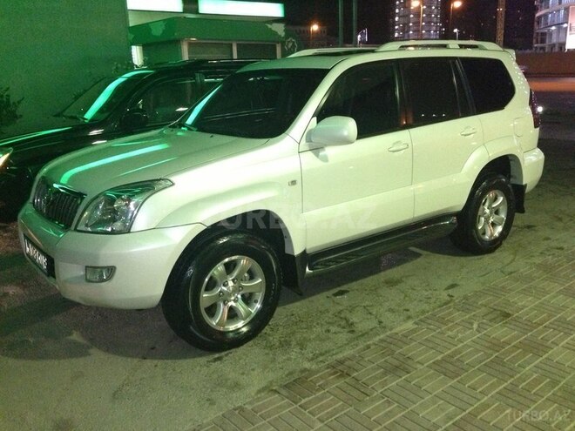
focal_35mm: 33
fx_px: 548
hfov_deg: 55.4
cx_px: 288
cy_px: 216
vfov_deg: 42.9
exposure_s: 1/16
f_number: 2.4
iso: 800
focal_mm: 4.13
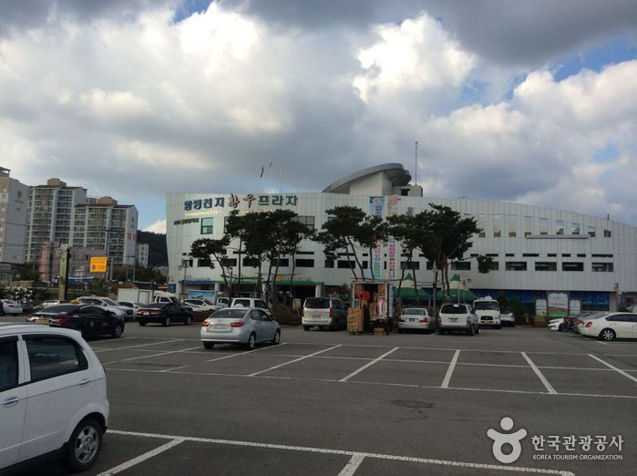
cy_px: 238
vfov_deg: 42.8
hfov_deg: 55.4
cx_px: 318
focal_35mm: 33
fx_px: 606
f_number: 2.4
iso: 32
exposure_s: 1/1362
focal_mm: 3.3
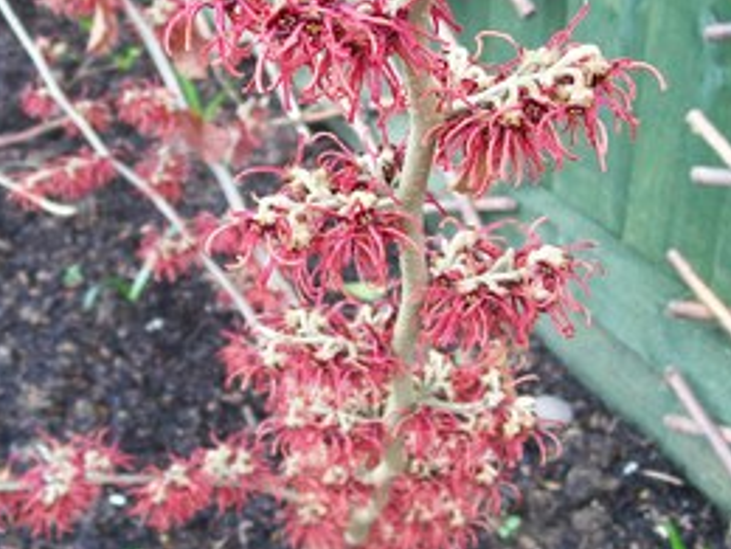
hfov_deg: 31.6
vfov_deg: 24.0
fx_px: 1288
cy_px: 206
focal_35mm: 61
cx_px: 312
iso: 80
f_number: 2.7
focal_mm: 6
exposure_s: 1/45
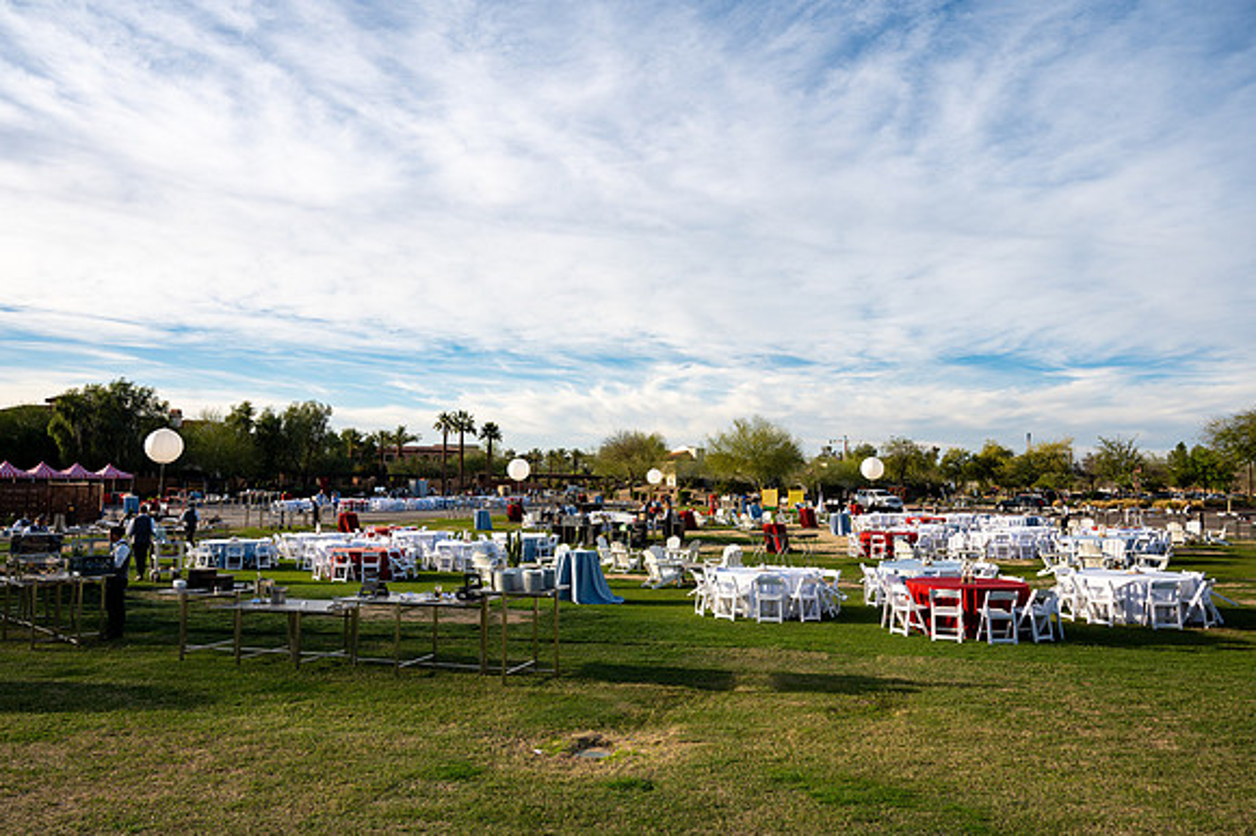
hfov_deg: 73.8
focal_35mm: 24
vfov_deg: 53.1
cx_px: 628
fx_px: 837
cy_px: 418
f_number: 6.3
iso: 100
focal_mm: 24
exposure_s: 1/320
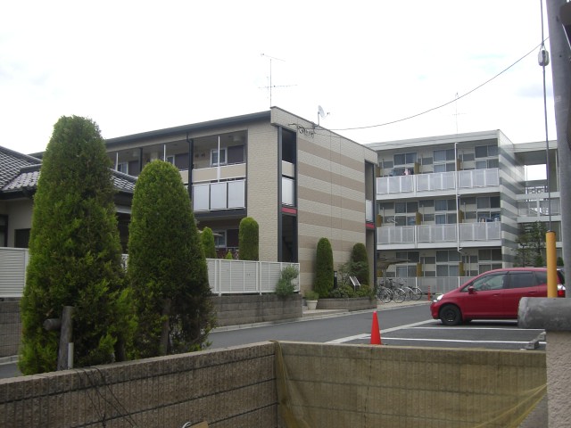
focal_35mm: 38
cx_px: 286
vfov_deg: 37.7
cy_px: 214
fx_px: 627
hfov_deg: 49.0
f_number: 2.7
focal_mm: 6.2
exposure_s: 1/320
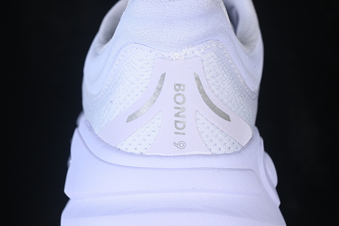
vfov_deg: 18.2
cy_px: 113
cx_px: 170
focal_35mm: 75
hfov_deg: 27.0
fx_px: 706
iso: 160
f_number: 7.1
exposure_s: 1/80
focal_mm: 50
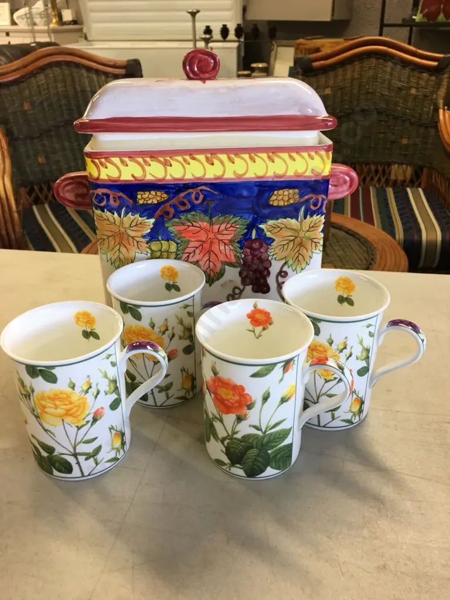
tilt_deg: -28.7
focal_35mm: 29
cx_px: 225
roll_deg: +0.6
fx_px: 503
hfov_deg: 48.2
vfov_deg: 61.7
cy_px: 300
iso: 50
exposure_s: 1/33
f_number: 2.2
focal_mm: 4.15
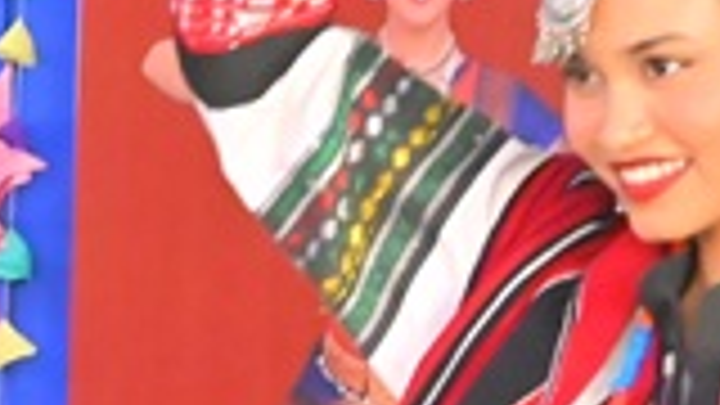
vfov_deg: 2.2
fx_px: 10634
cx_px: 1958
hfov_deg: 3.8
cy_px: 362
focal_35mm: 557
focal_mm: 85
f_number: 10
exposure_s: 1/400
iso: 16000
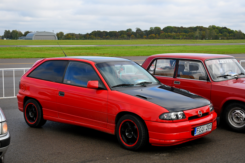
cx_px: 122
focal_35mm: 48
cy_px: 82
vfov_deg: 28.1
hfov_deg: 41.1
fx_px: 327
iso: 200
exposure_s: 1/500
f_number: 6.3
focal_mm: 32
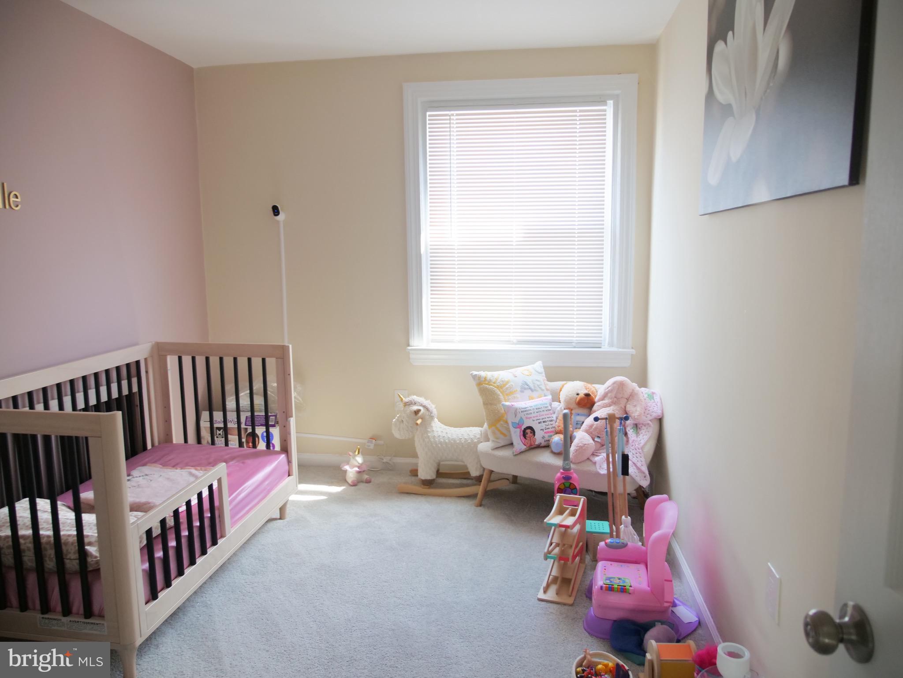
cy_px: 339
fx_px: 626
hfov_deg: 71.6
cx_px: 452
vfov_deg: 56.8
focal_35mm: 24
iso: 200
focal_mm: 12
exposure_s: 1/80
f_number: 2.8
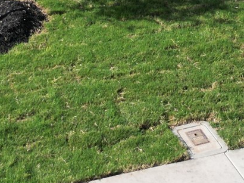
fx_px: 845
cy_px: -260
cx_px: 158
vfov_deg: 10.5
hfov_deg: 16.4
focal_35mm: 120
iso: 140
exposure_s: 1/3000
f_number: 1.7
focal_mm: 6.72
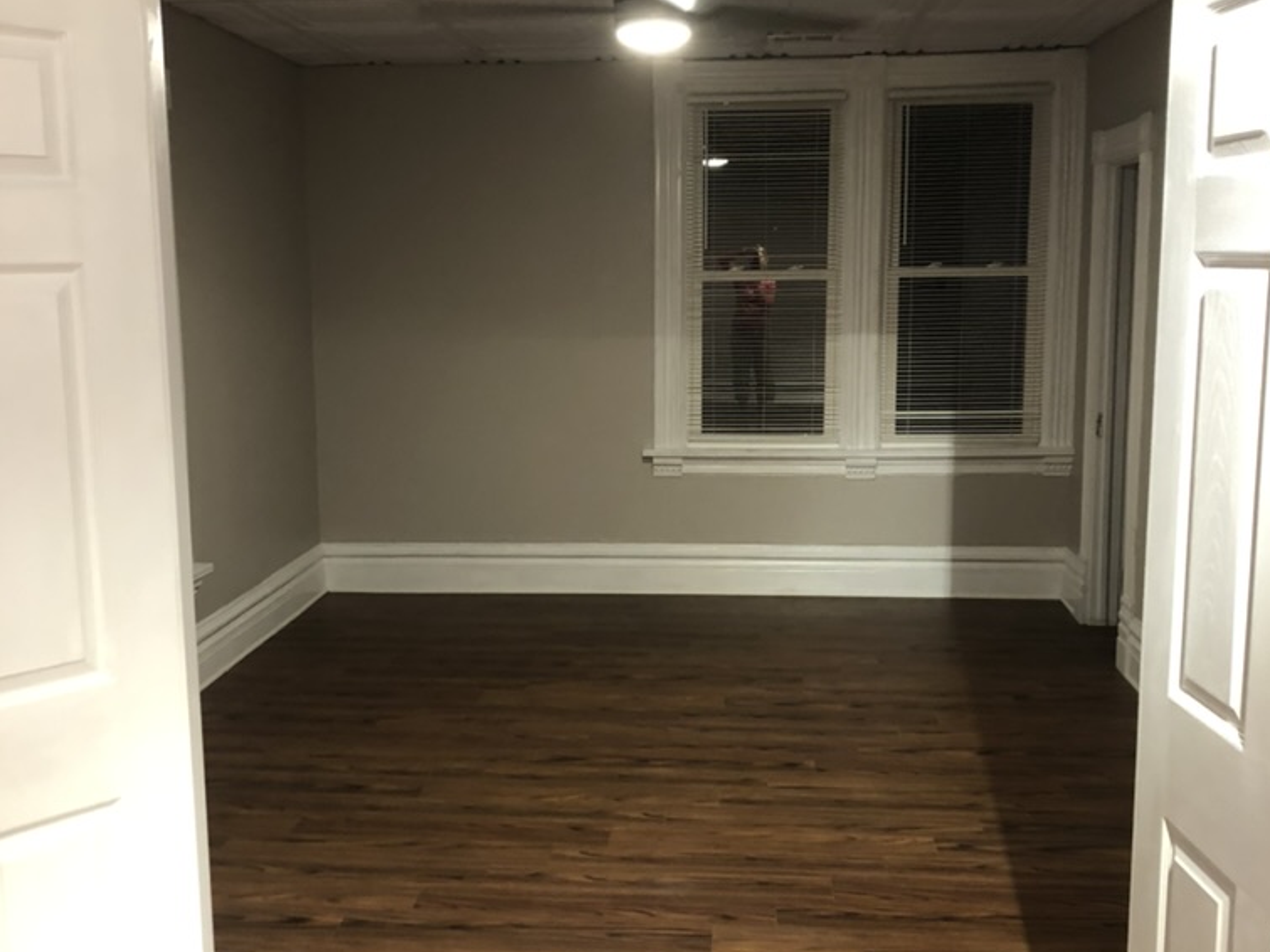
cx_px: 632
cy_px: 491
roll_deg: +0.8
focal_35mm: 38
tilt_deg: -8.0
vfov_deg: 37.7
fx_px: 1394
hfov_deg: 49.0
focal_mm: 3.99
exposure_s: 1/13
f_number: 1.8
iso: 100
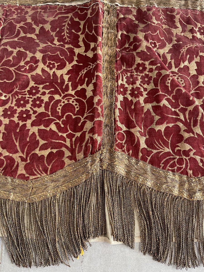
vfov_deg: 69.4
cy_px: 136
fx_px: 196
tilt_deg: -74.6
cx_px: 102
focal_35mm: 25
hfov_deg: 54.9
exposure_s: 1/60
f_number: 1.6
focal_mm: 5.1
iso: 320
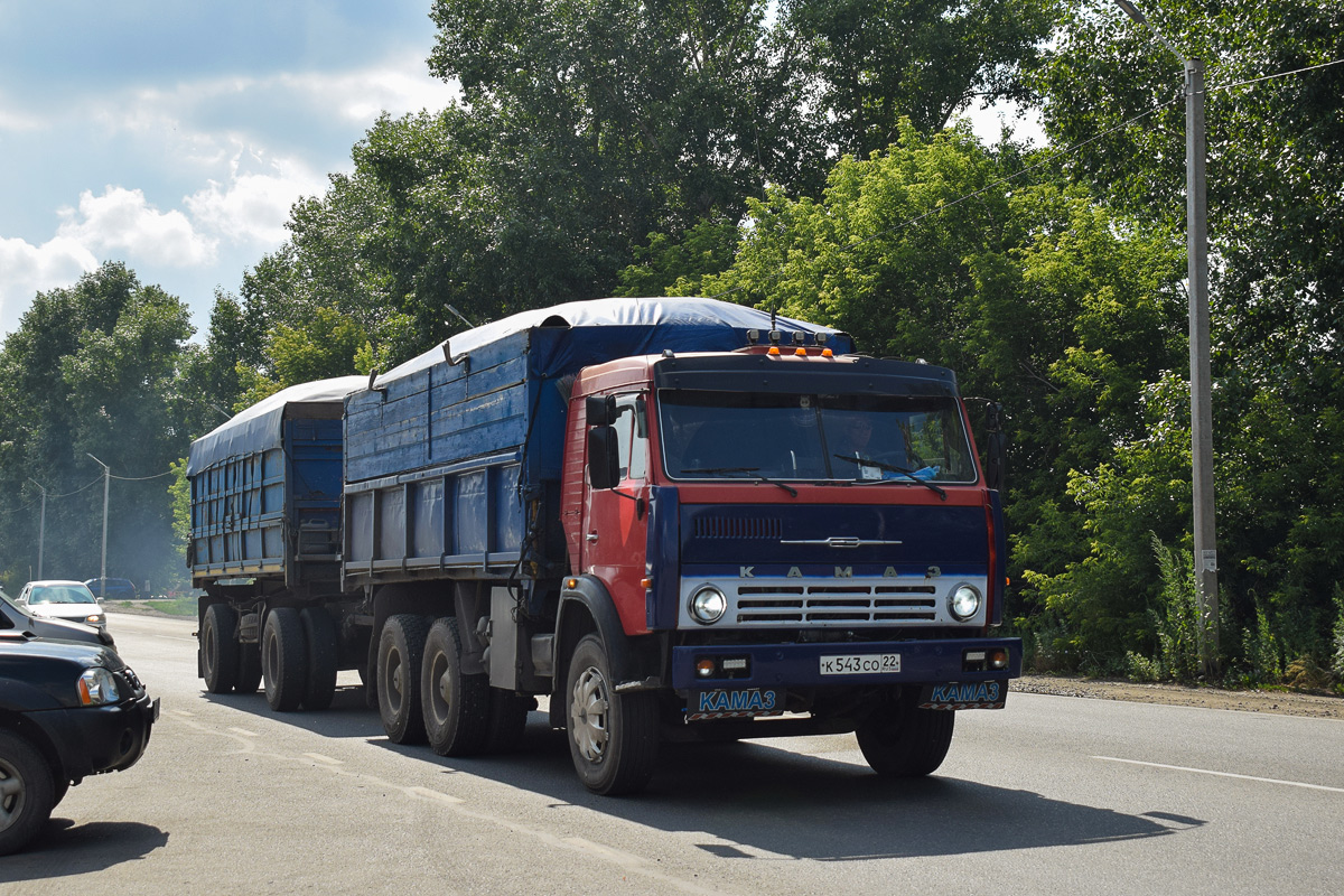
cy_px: 448
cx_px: 672
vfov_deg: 28.9
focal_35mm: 46
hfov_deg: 42.3
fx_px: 1736
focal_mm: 31
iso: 200
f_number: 5.6
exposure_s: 1/1000
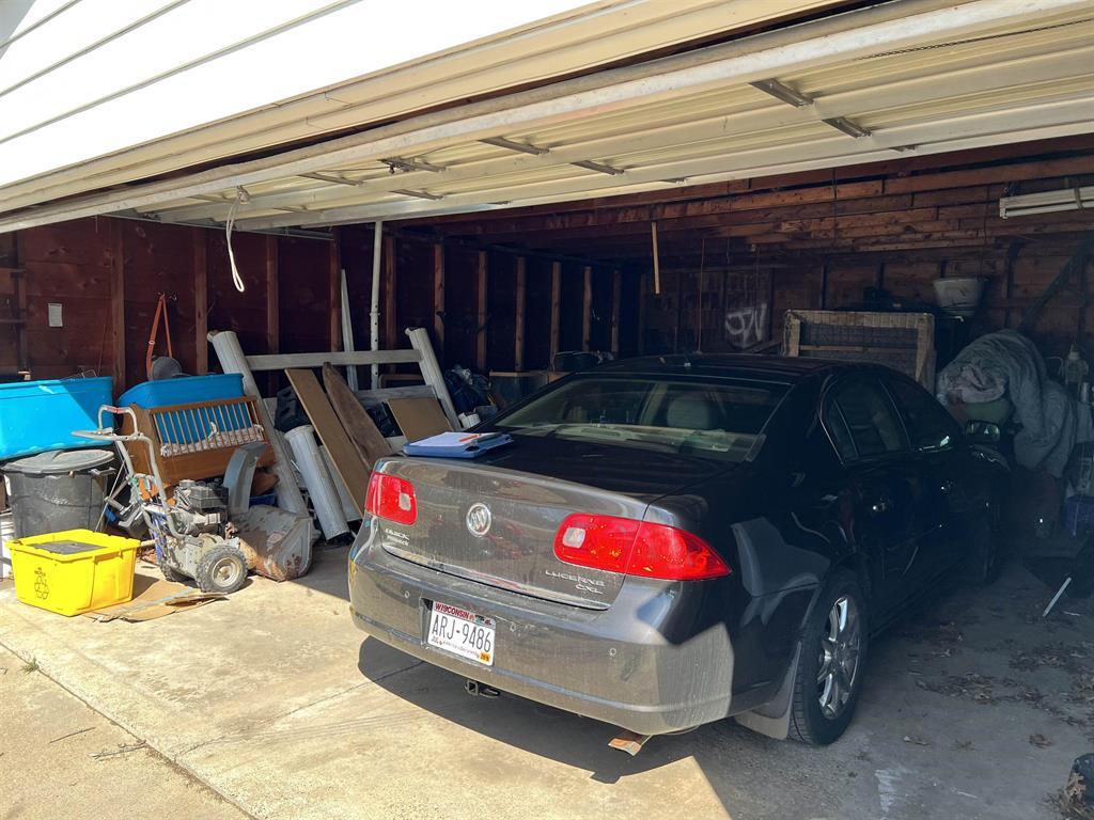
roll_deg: -0.5
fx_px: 822
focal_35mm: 26
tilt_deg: -4.0
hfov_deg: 67.3
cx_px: 547
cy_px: 410
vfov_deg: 53.1
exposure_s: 1/478
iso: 50
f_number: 1.5
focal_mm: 5.7
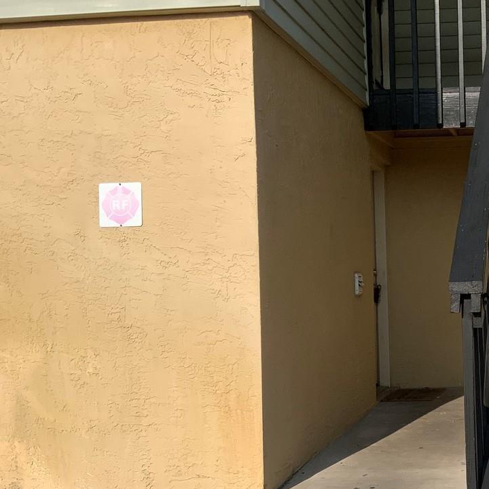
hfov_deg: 28.1
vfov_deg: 30.0
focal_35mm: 57
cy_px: 276
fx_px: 911
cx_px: 499
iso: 20
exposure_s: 1/2959
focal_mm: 3
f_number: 1.8
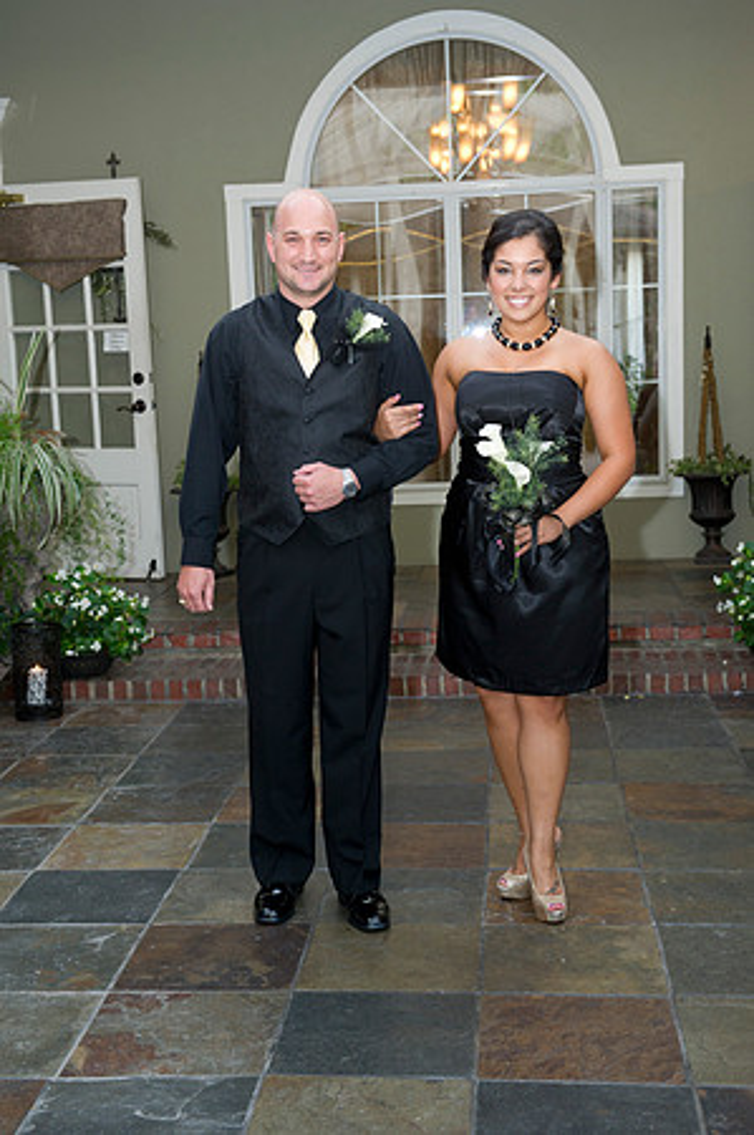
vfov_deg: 38.2
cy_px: 568
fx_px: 1637
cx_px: 377
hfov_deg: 25.9
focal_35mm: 52
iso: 800
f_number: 5
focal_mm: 52
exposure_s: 1/100
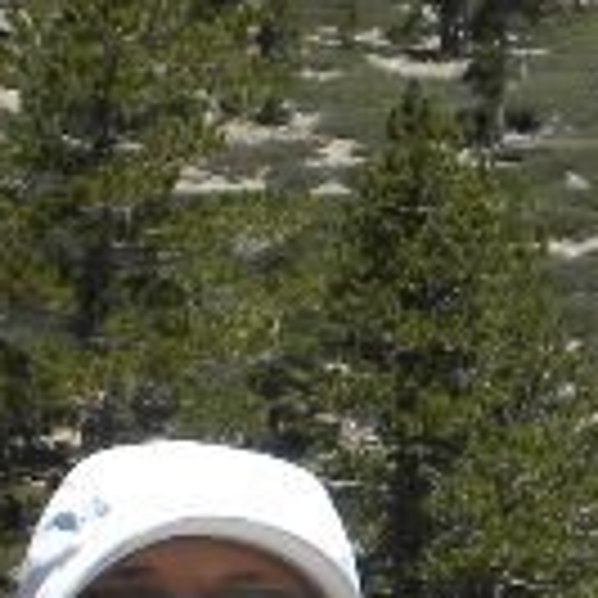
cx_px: 751
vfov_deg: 8.8
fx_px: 3850
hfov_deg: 8.8
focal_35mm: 197
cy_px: 692
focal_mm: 6.6
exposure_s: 1/112
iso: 64
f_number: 10
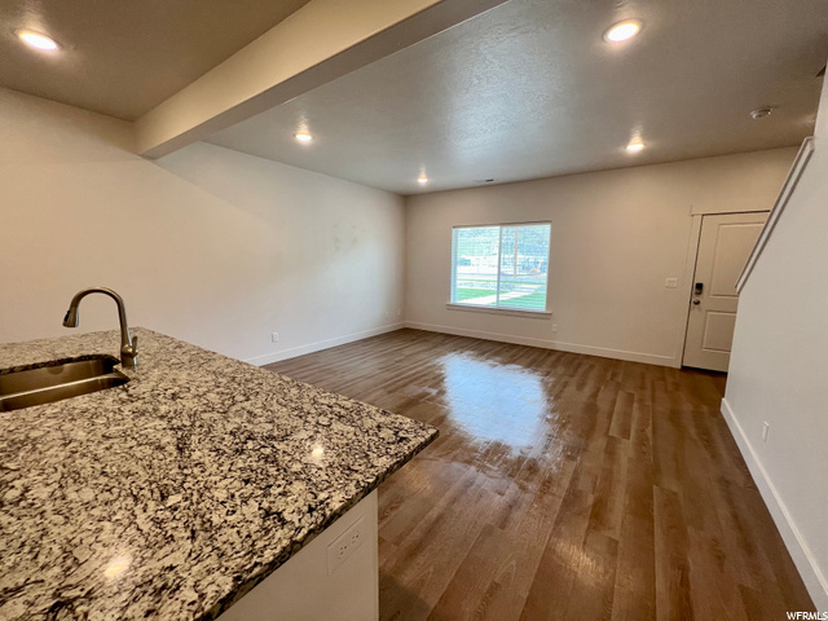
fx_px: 311
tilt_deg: -7.8
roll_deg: +0.4
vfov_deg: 89.9
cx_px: 414
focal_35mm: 13
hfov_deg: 106.2
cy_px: 310
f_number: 1.8
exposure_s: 1/120
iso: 80
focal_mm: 1.57
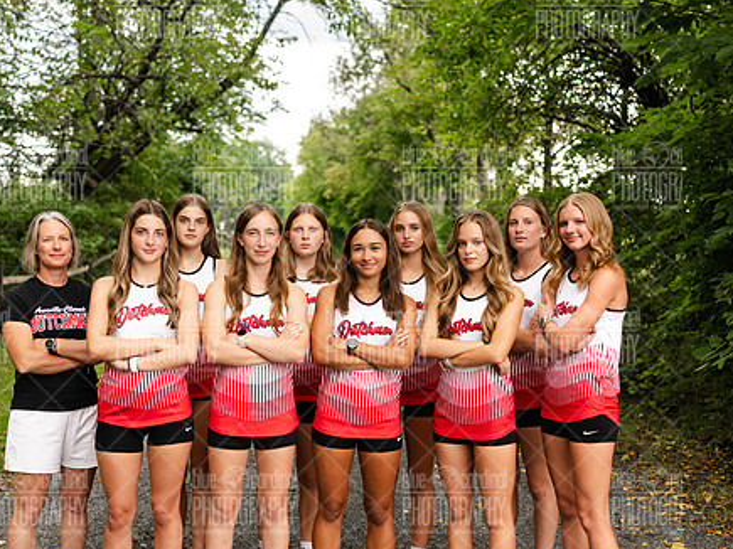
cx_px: 332
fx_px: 1143
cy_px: 317
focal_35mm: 54
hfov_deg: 35.5
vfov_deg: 27.0
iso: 500
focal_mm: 35
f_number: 2
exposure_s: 1/200
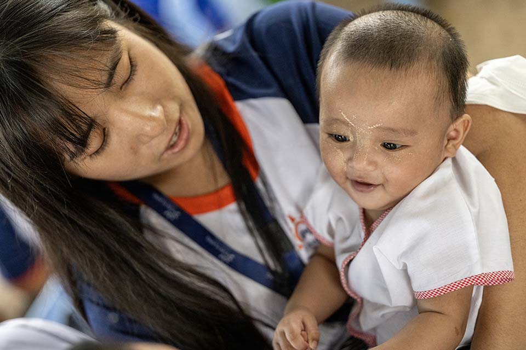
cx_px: 263
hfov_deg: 23.1
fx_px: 1286
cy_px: 175
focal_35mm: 88
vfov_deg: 15.5
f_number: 2.8
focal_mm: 88
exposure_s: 1/3200
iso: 2200
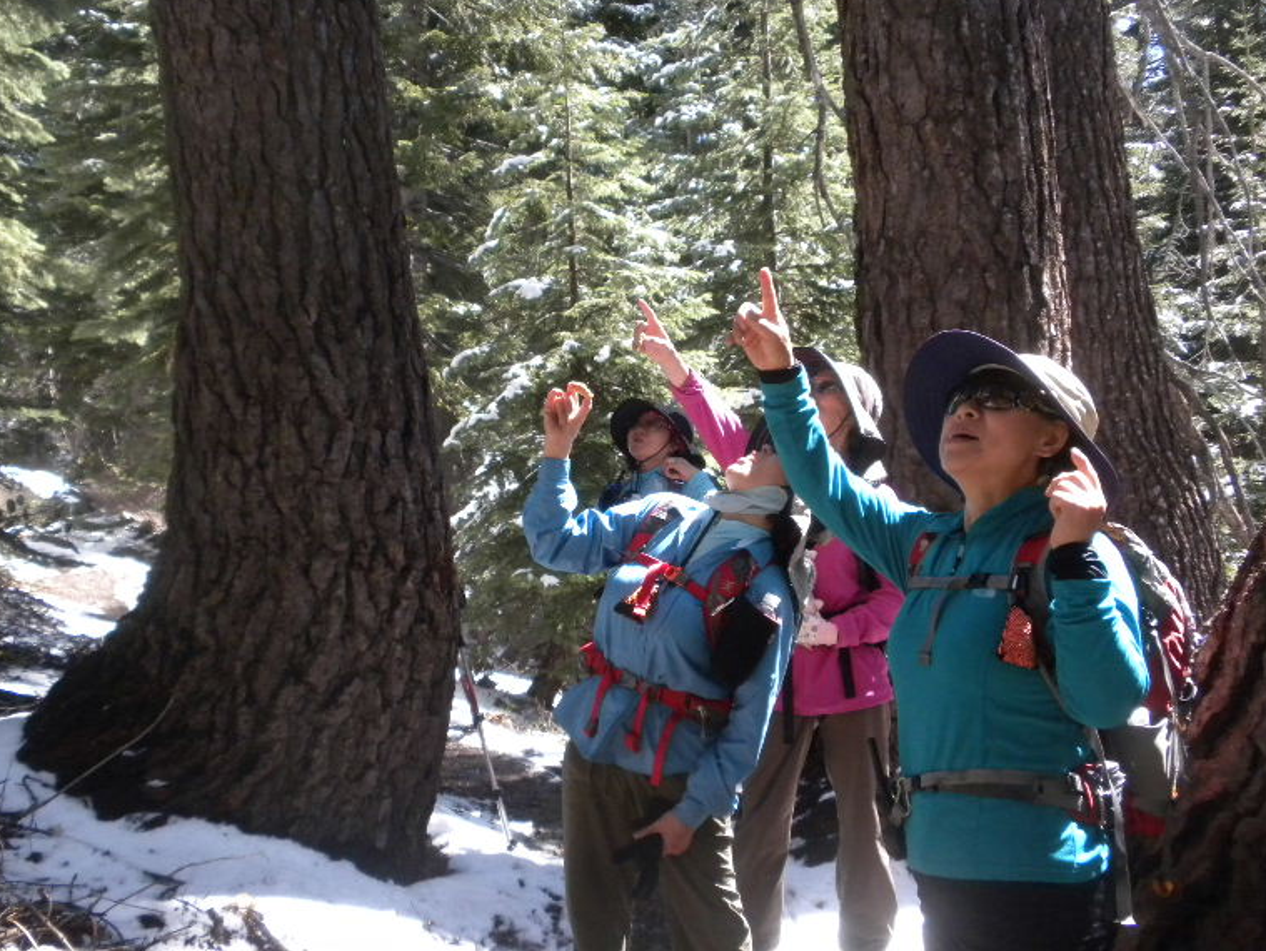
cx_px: 642
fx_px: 1390
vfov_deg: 37.7
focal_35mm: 38
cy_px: 465
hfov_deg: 49.0
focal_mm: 6.6
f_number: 3.5
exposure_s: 1/560
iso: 400
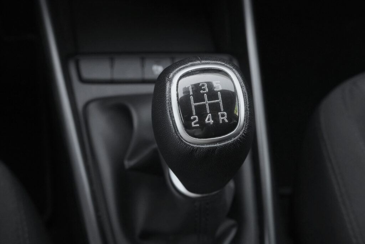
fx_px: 385
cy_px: 122
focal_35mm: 38
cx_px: 182
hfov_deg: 50.7
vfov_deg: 35.1
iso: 2000
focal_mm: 25.6
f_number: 7.1
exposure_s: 1/80
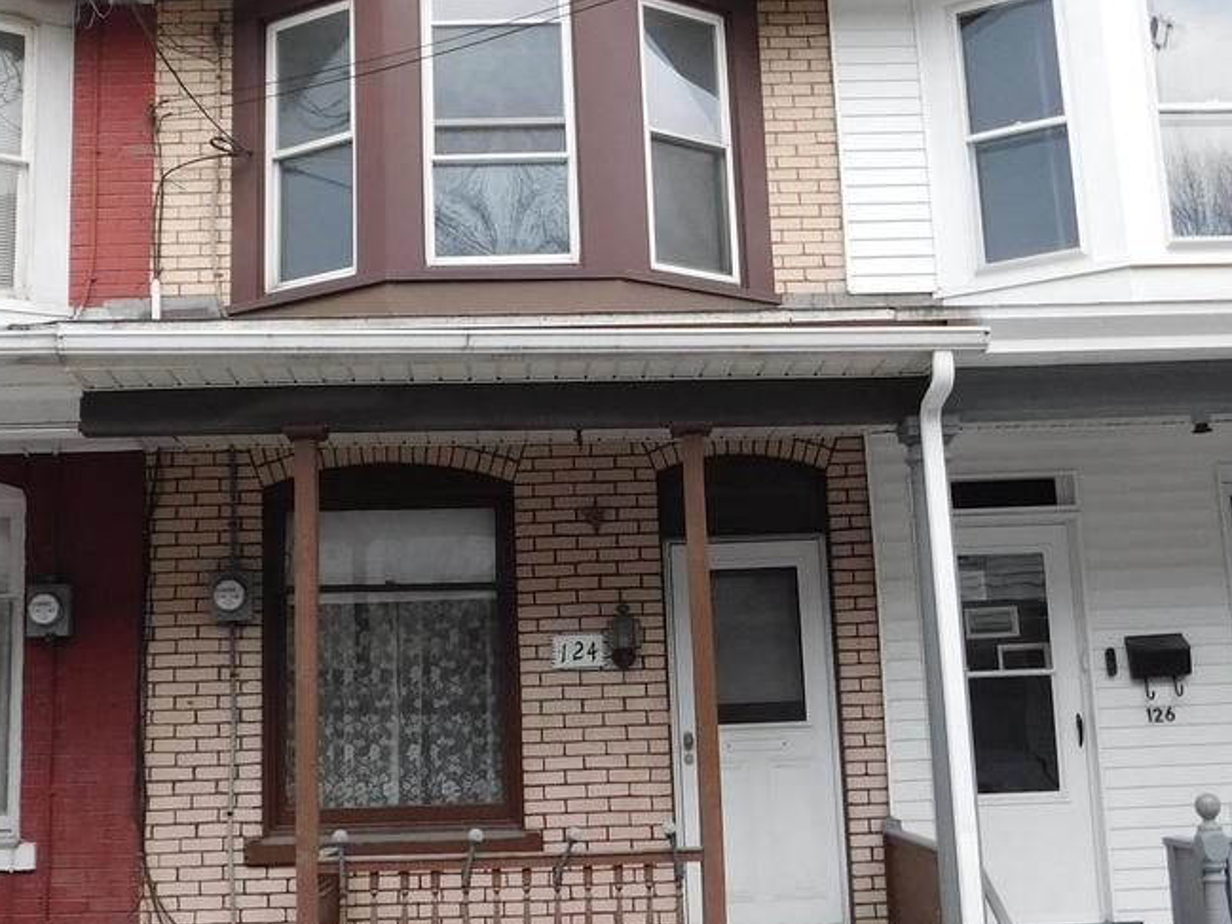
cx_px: 552
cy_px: 383
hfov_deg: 37.4
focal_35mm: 51
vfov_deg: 28.5
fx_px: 1815
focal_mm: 4
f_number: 3
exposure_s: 1/320
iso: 125
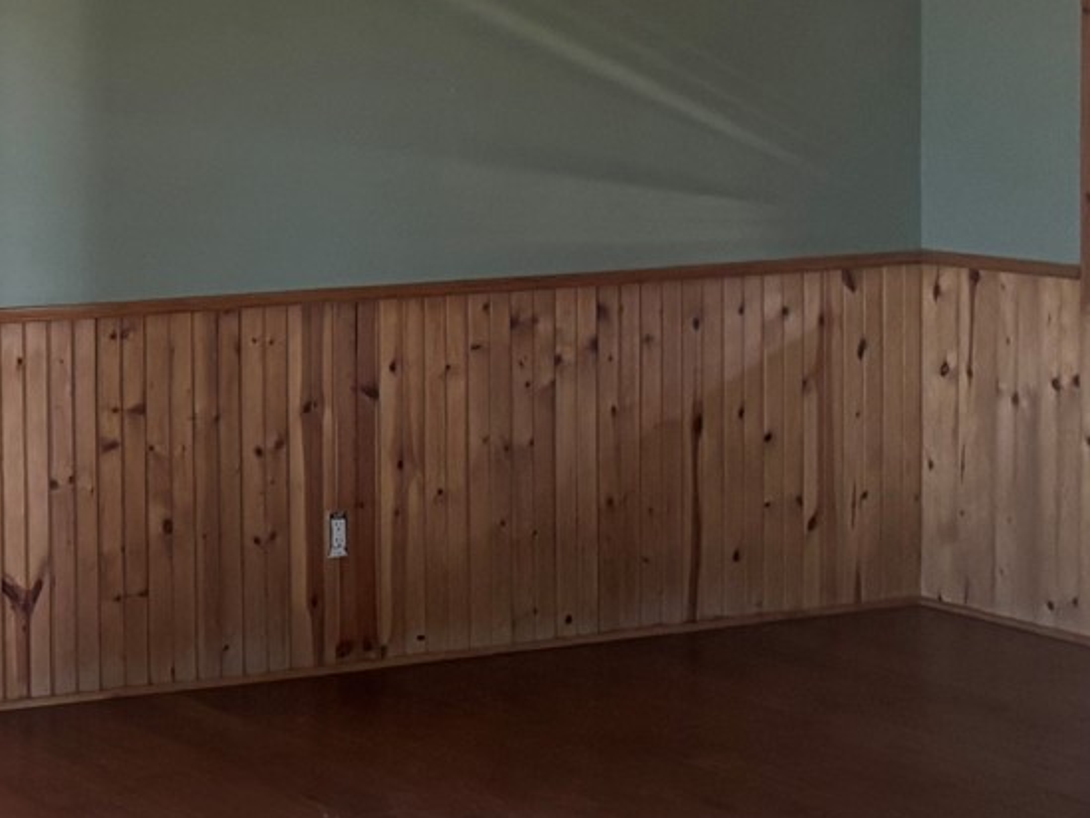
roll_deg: +1.3
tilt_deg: -1.3
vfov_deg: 15.1
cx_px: -349
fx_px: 3055
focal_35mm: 97
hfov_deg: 18.7
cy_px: 79
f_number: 1.6
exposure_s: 1/60
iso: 400
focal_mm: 5.96
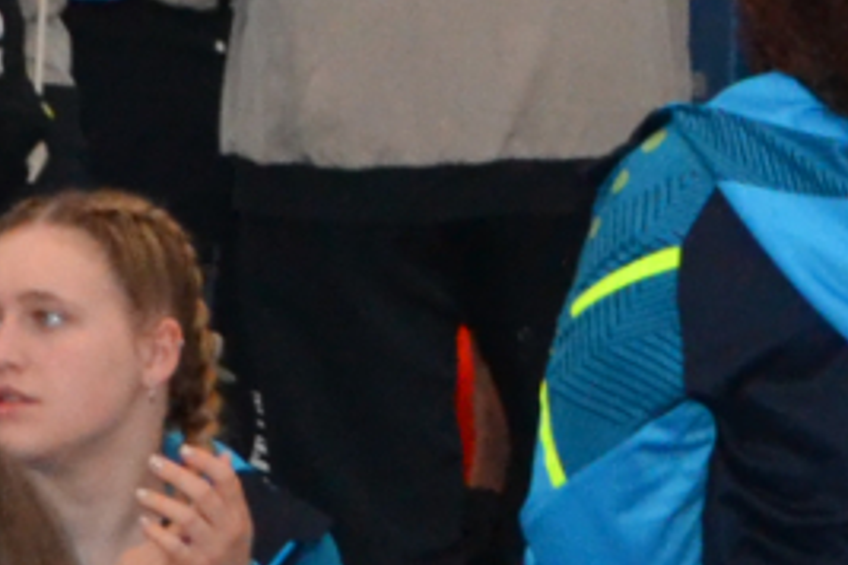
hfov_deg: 6.8
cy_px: -341
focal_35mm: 299
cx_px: 1404
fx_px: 7043
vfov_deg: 4.6
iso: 1600
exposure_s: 1/60
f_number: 4.2
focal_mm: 26
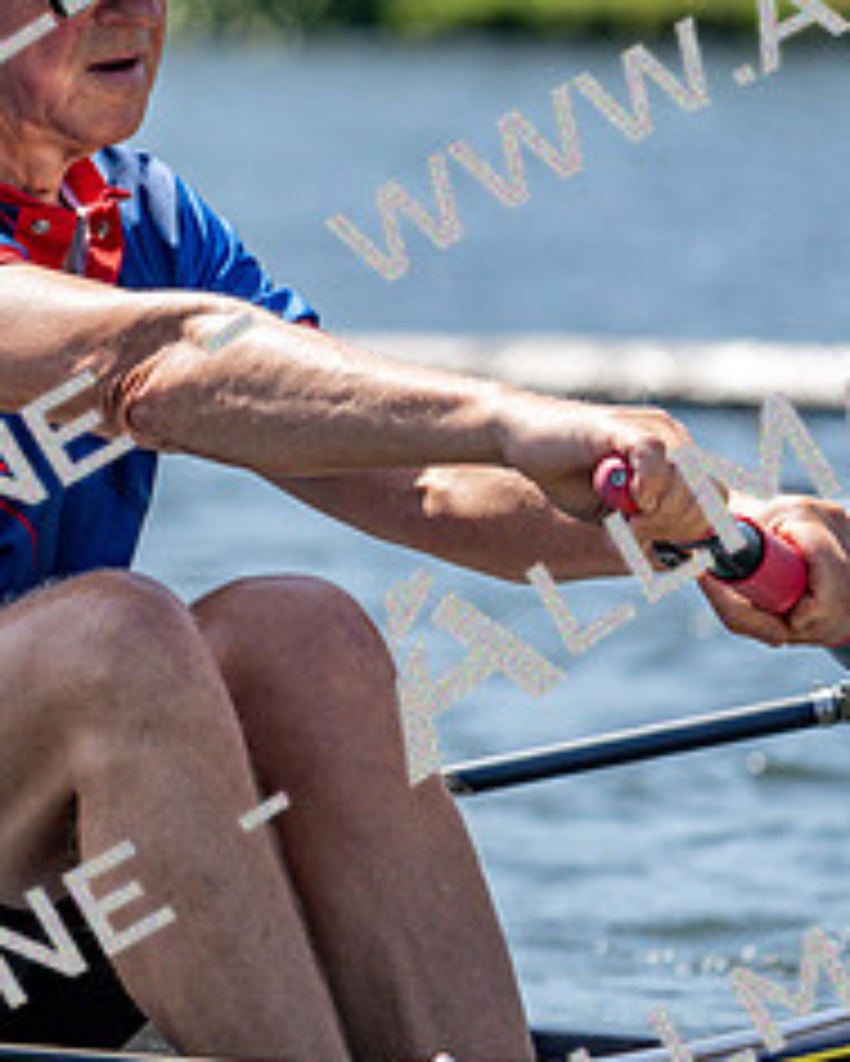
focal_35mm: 571
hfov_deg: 2.7
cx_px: 0
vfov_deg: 3.4
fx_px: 17944
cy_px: 358
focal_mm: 248
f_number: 5.6
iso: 400
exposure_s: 1/2000
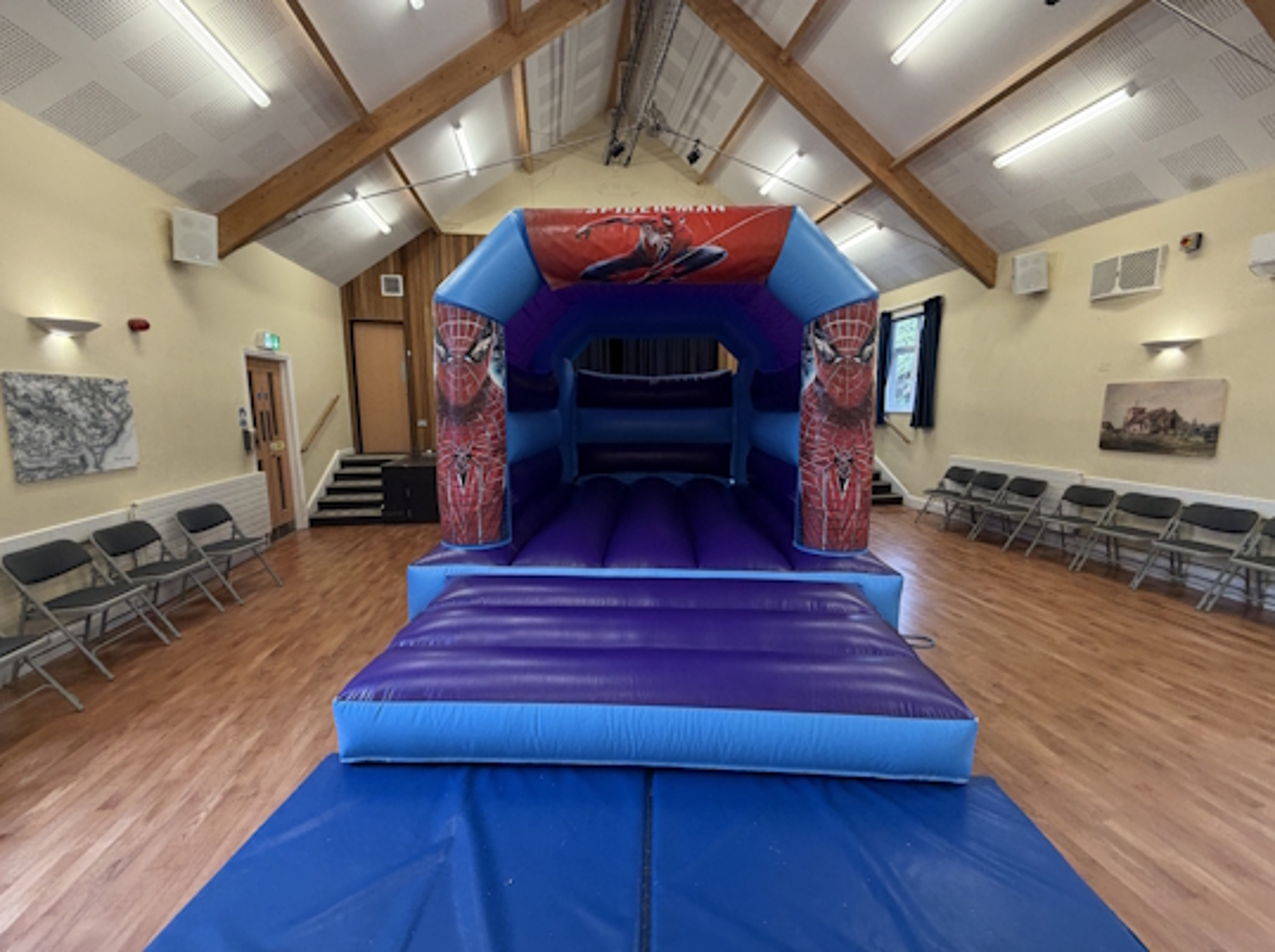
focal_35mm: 14
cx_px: 638
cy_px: 476
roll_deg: -0.8
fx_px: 515
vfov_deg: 85.5
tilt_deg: -8.7
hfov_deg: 102.1
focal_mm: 2.22
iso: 200
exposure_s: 1/50
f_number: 2.2
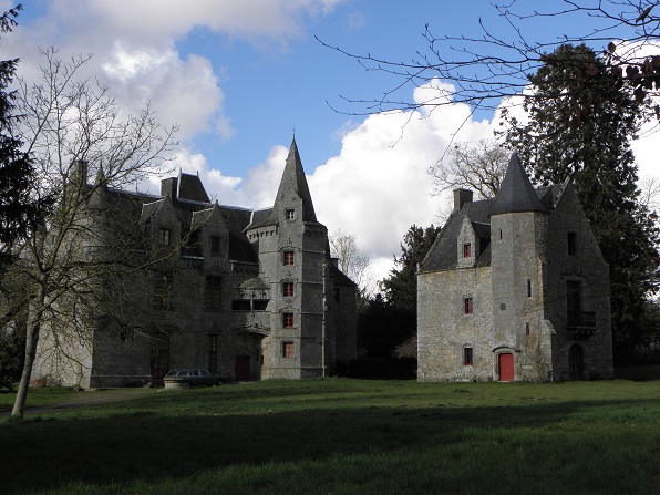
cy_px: 248
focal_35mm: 49
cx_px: 330
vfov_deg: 29.7
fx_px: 934
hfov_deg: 38.9
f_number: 5.6
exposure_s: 1/320
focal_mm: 8.87
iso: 64
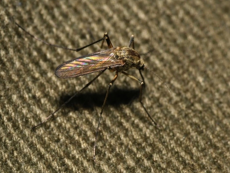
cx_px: 112
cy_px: 86
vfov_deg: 8.7
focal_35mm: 172
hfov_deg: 11.5
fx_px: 1140
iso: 250
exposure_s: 1/60
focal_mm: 105
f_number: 32
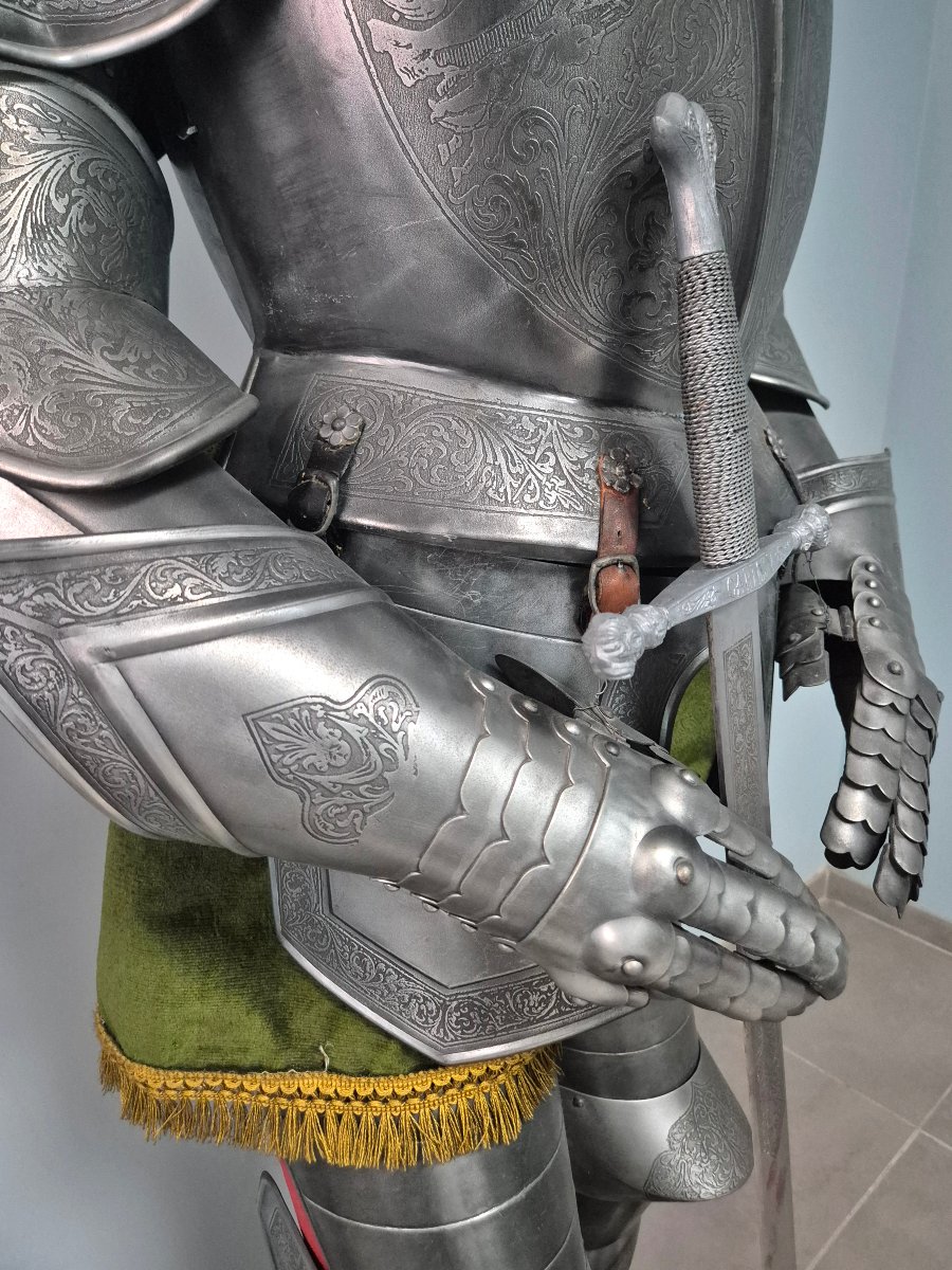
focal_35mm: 23
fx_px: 843
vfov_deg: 73.9
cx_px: 476
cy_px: 635
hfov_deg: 58.9
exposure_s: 1/100
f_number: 1.8
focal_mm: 5.4
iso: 1600
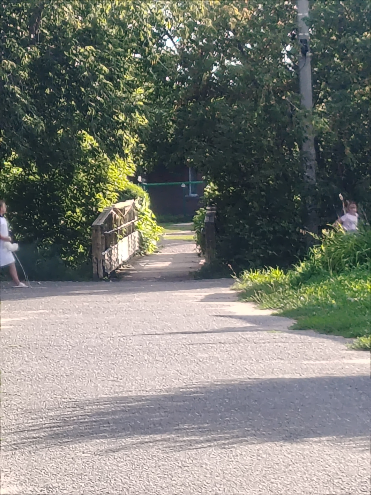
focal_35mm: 223
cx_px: 186
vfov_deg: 8.9
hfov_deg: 6.7
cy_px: 248
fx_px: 3187
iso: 100
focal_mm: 5.25
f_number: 1.75
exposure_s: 1/166
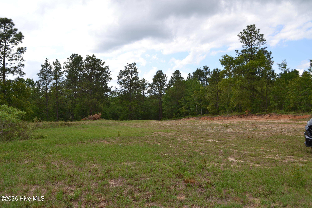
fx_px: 312
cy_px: 104
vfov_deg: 36.9
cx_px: 156
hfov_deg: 53.1
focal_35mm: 36
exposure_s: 1/200
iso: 100
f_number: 7.1
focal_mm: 24
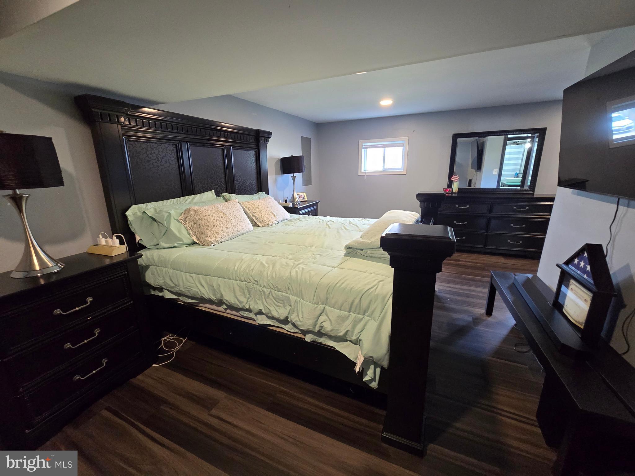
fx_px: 238
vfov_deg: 89.9
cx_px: 318
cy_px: 238
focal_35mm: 13
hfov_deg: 106.2
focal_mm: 2.2
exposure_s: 1/60
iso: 500
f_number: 2.2
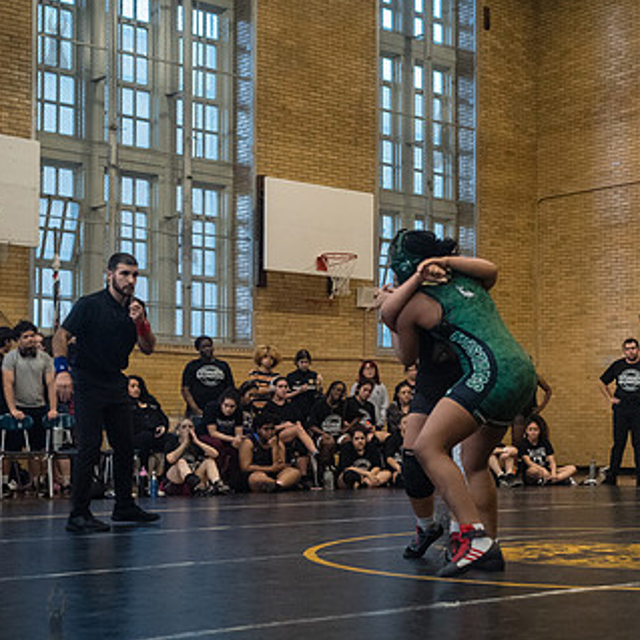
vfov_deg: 27.7
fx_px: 1297
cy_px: 382
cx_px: 446
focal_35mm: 62
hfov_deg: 27.5
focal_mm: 35
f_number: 4
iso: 5000
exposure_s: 1/320
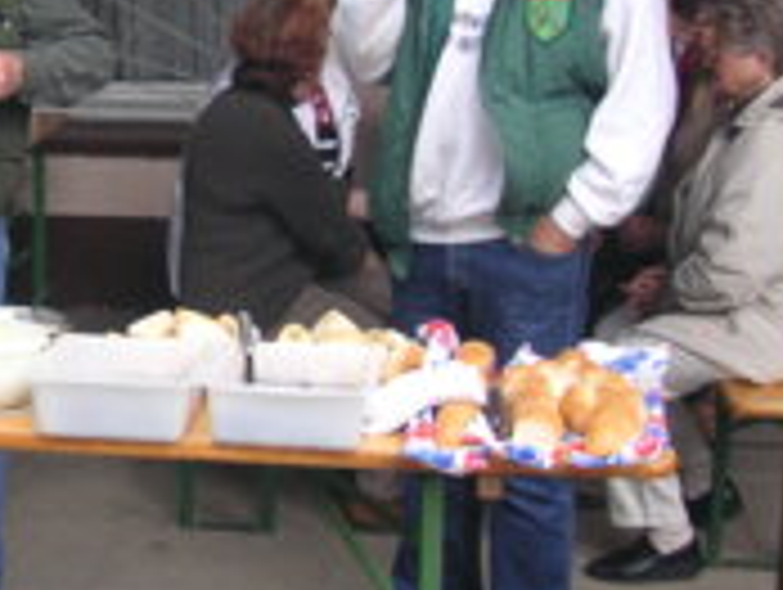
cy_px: 99
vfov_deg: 17.2
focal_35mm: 85
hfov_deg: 22.1
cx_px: -4
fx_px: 1925
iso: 50
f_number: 2.8
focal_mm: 6.1
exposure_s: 1/125
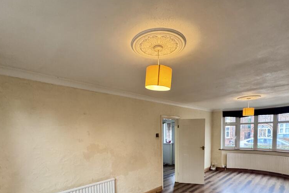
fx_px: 161
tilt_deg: -3.4
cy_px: 145
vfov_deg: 58.7
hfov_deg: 83.9
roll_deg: +1.1
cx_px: 151
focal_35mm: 20
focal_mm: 2.22
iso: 320
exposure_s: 1/50
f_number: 2.2
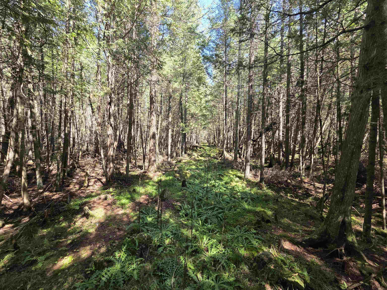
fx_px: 145
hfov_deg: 106.2
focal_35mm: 13
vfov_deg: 89.9
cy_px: 145
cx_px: 194
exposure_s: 1/120
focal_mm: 2.2
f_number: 2.2
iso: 64
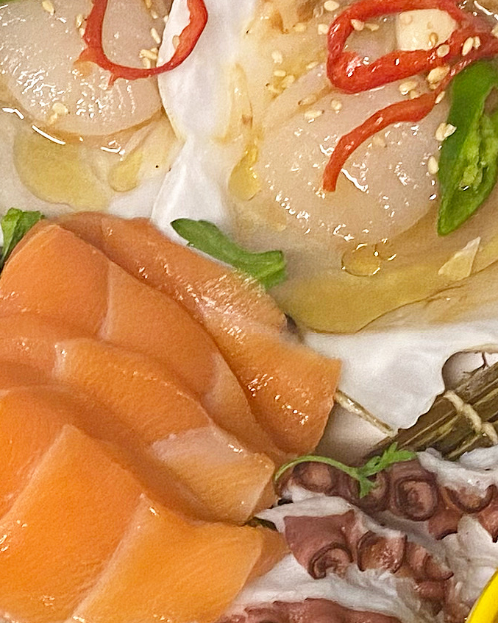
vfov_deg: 15.5
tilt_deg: -71.5
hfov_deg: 12.4
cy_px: 692
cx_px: -121
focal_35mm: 121
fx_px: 2229
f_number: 1.8
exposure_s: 1/60
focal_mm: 4.25
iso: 200
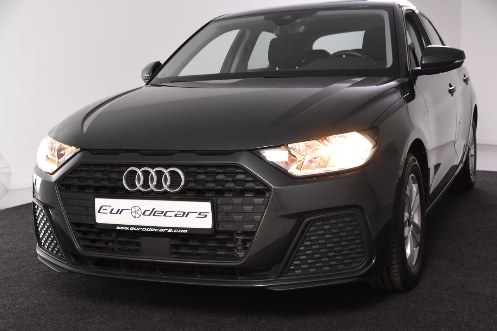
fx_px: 704
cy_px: 166
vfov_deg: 26.5
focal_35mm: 51
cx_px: 248
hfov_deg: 38.9
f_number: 5
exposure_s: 1/125
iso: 1600
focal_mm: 34
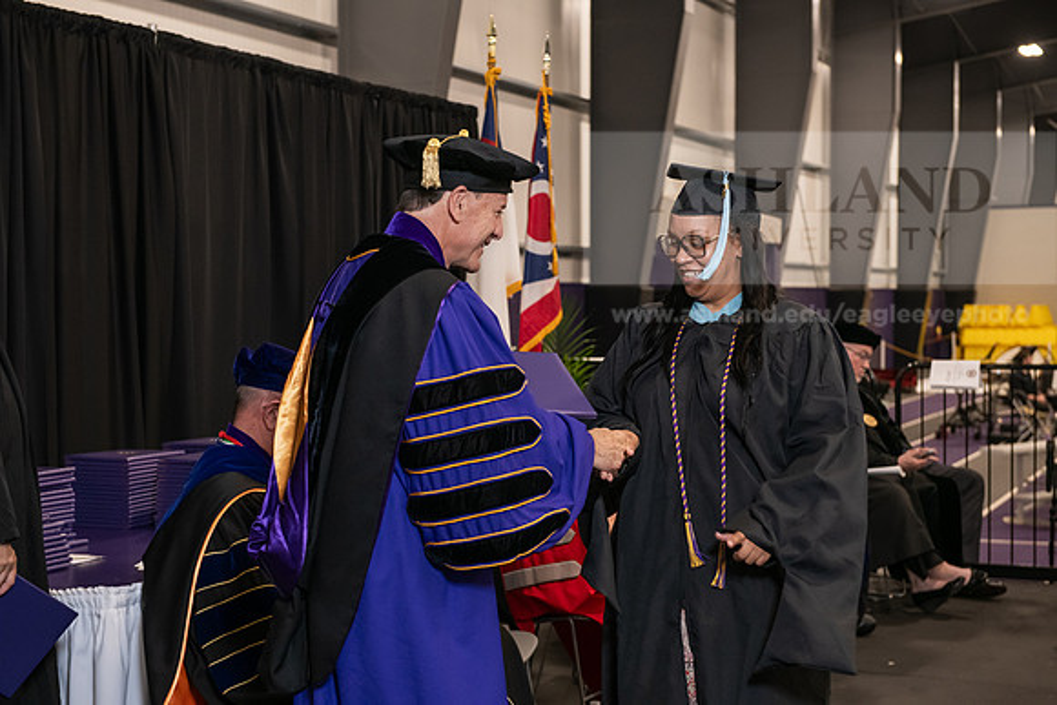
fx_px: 1821
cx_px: 528
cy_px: 352
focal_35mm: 62
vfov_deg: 21.9
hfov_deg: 32.4
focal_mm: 62
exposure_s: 1/125
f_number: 5
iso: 2000
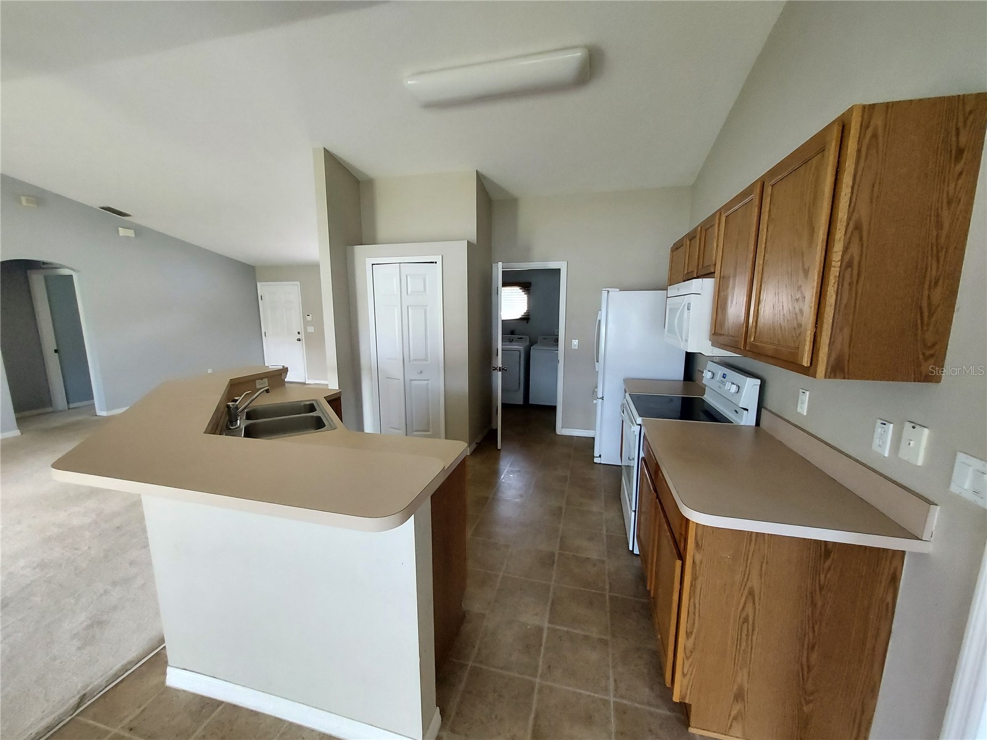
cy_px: 370
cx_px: 494
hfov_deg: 106.2
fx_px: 371
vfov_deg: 89.9
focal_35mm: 13
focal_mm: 1.74
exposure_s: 1/40
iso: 320
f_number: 2.2
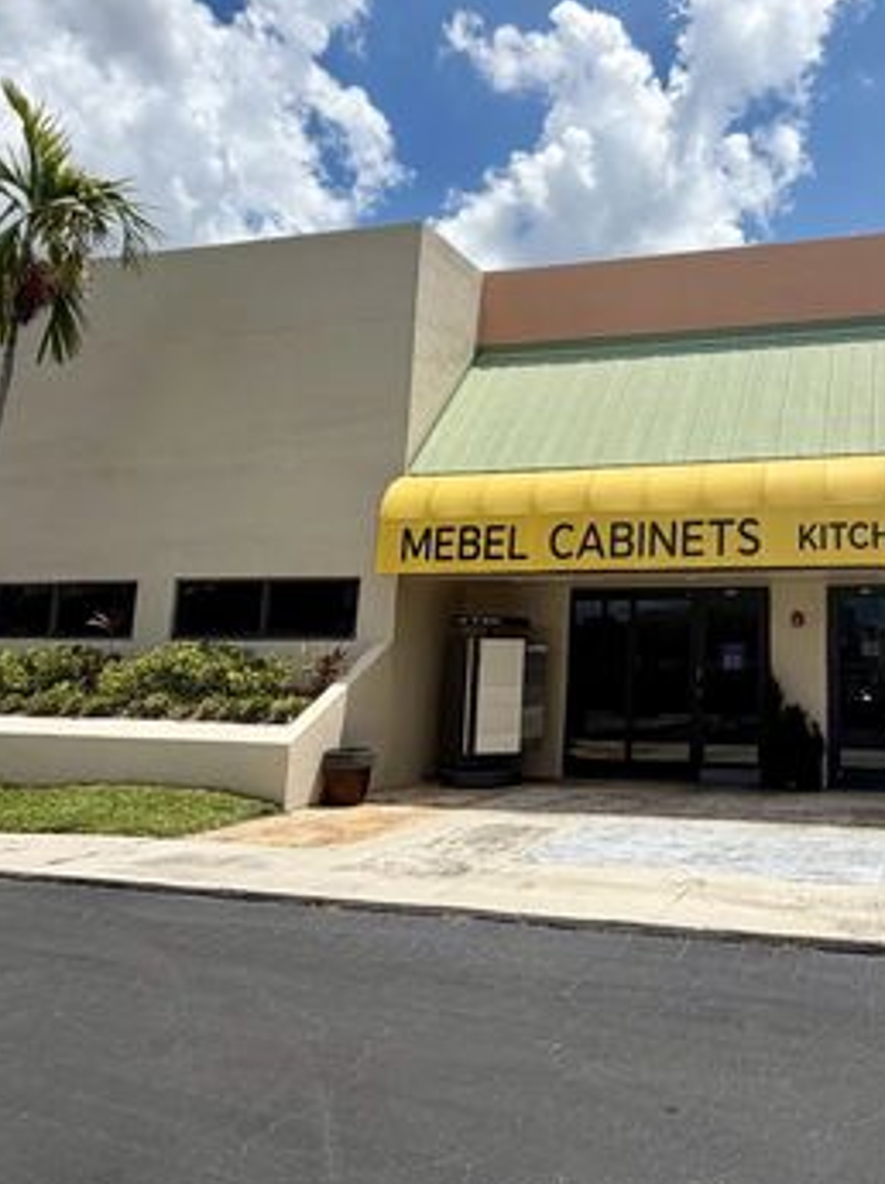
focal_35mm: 26
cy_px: 518
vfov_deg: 67.1
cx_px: 741
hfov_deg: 49.1
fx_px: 888
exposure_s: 1/1399
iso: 20
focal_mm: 2.22
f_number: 2.2
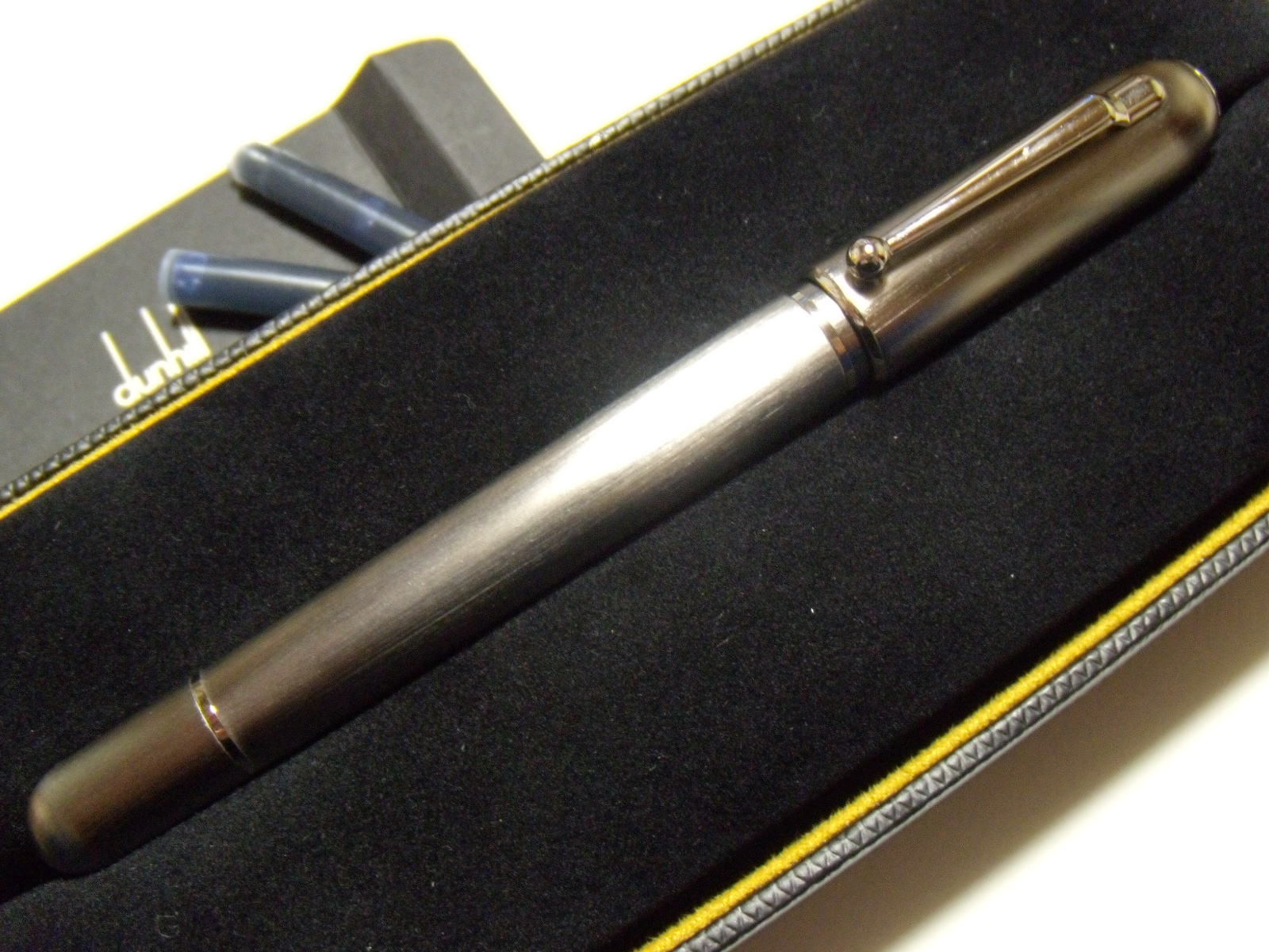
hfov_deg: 51.4
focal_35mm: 36
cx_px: 634
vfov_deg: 39.7
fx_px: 1320
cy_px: 476
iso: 500
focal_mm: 6.4
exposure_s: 1/8
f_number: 3.6
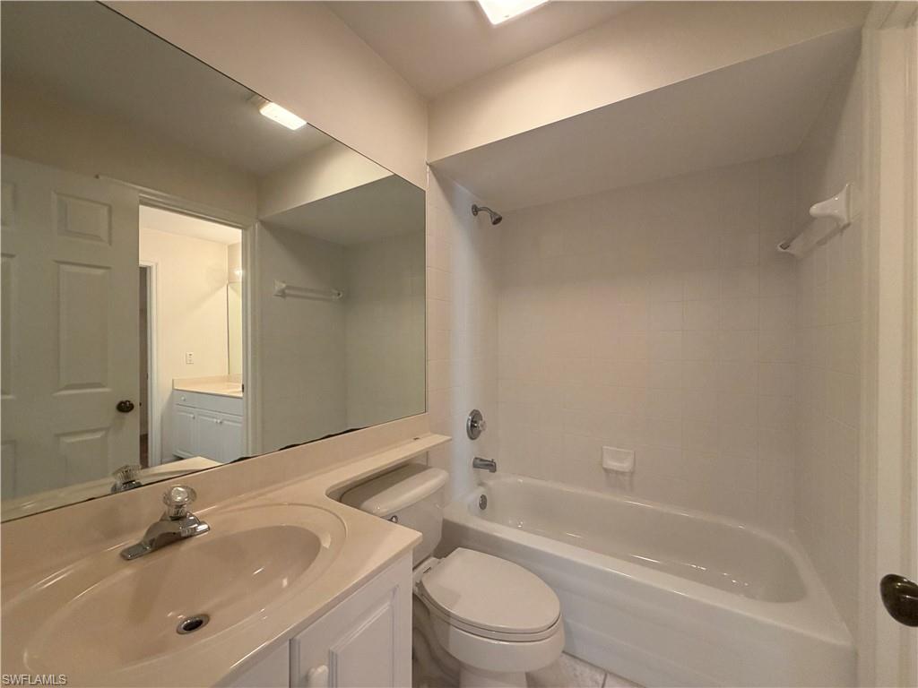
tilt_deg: -2.2
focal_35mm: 14
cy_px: 344
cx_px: 459
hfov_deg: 102.1
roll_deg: -0.6
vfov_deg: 85.7
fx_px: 371
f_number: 2.2
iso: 250
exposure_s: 1/60
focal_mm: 2.22
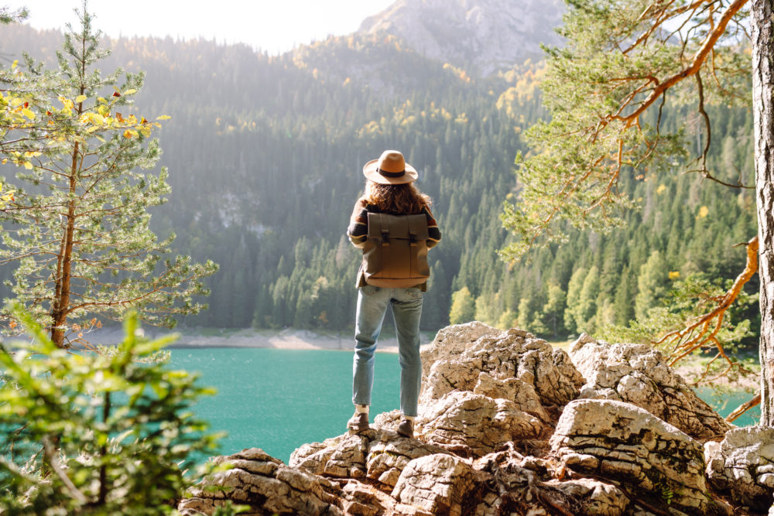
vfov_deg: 37.9
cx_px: 387
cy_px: 258
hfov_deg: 54.4
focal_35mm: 35
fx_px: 753
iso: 200
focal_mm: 35
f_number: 2.5
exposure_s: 1/1600
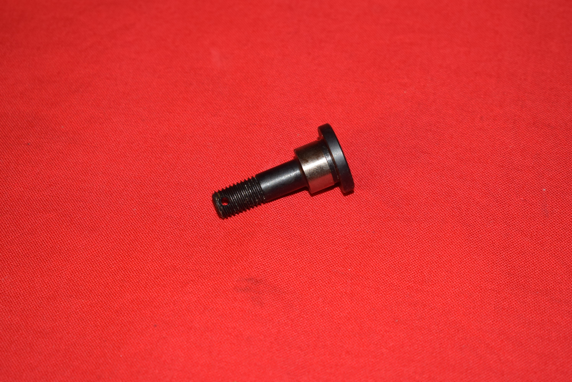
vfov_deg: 16.6
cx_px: 286
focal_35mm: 82
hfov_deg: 24.6
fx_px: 1312
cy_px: 191
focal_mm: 55
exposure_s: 1/30
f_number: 5.6
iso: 400
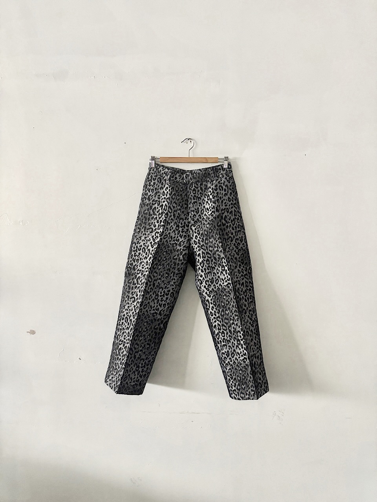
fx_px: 378
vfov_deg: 67.3
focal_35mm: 26
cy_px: 251
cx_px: 188
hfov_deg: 53.1
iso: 400
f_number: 1.6
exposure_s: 1/60
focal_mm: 5.96
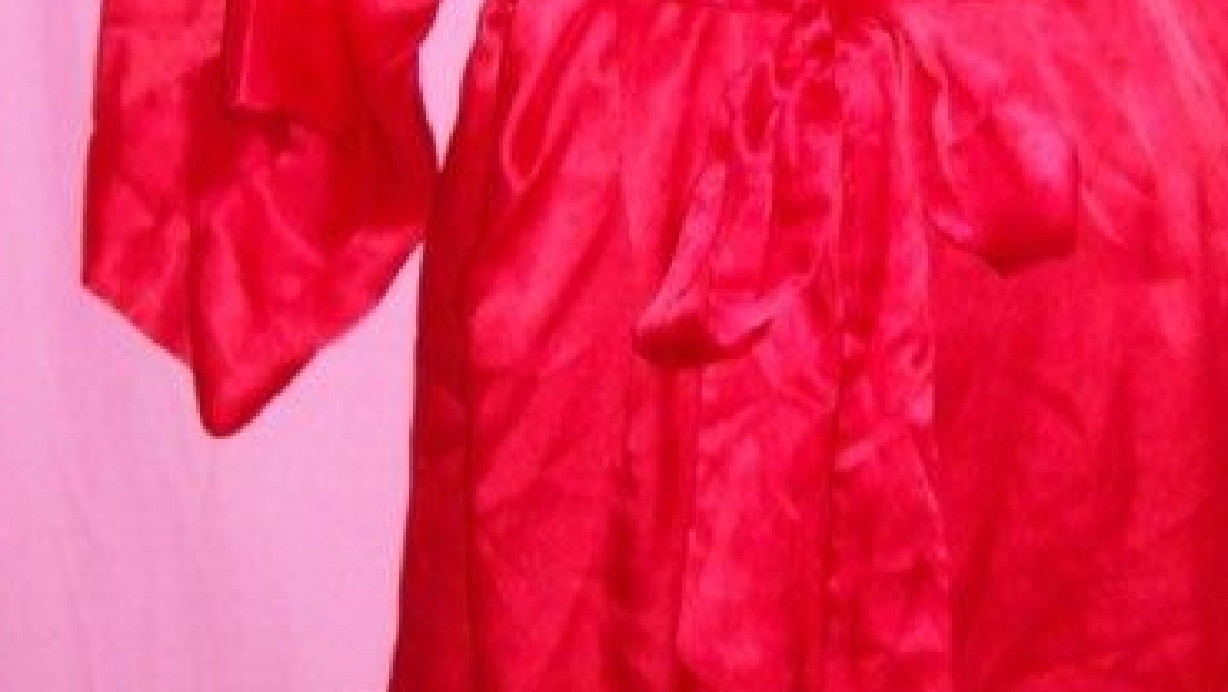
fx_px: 2769
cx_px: 849
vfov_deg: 14.1
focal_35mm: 85
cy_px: 67
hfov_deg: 24.8
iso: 80
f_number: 2.7
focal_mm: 6
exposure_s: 1/64
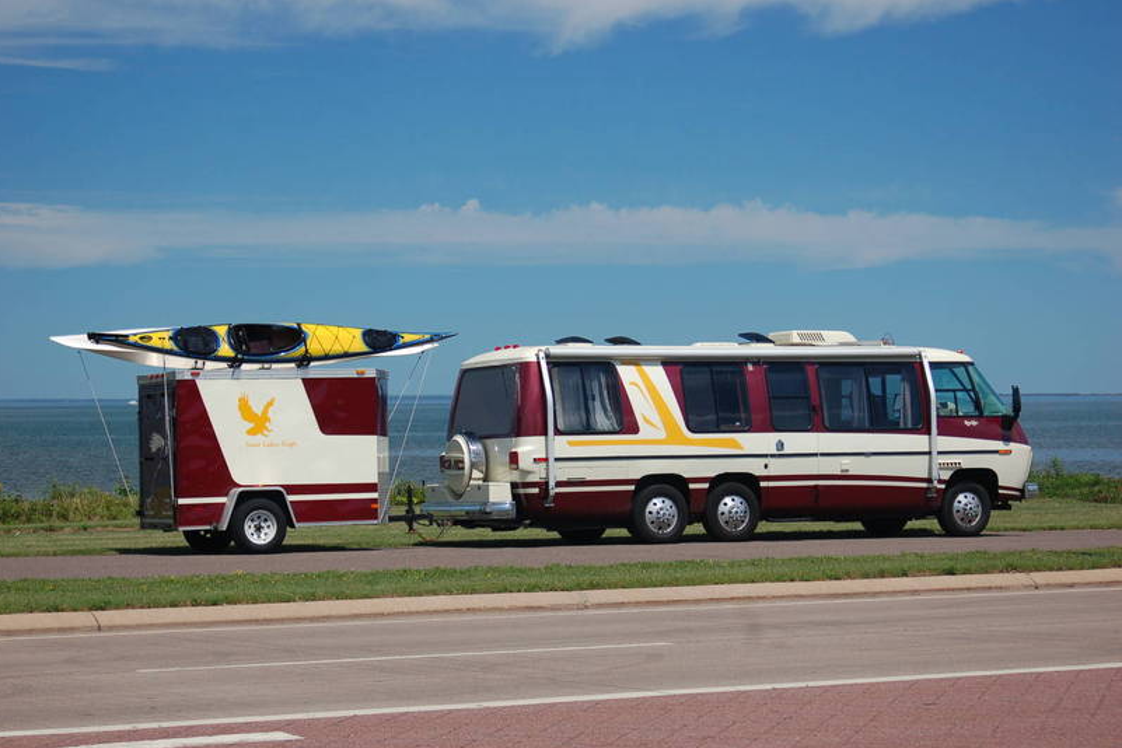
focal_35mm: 94
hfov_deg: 21.7
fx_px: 2929
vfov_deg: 14.6
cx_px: 557
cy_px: 376
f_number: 5.6
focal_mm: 62
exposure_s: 1/500
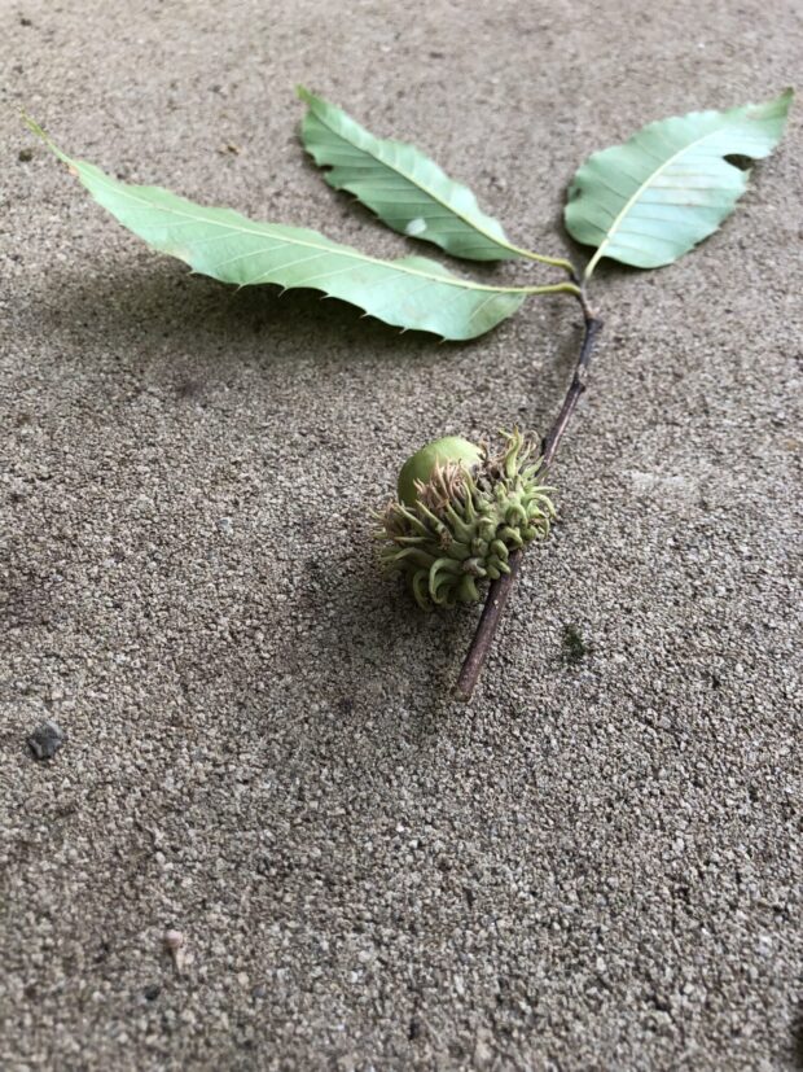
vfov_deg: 63.5
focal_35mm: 28
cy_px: 536
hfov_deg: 49.7
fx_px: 866
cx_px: 402
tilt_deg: -52.4
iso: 64
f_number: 1.8
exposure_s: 1/120
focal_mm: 3.99
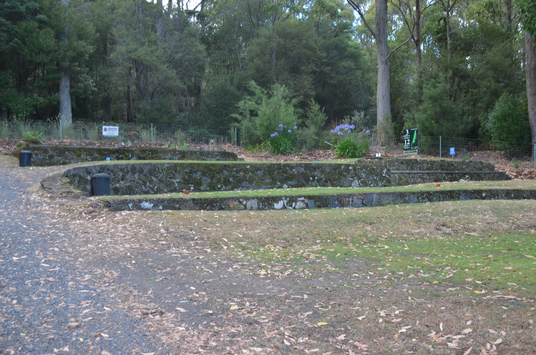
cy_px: 178
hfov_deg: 49.6
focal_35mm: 39
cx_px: 268
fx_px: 579
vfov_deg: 34.1
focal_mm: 26
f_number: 4.2
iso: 100
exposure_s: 1/30
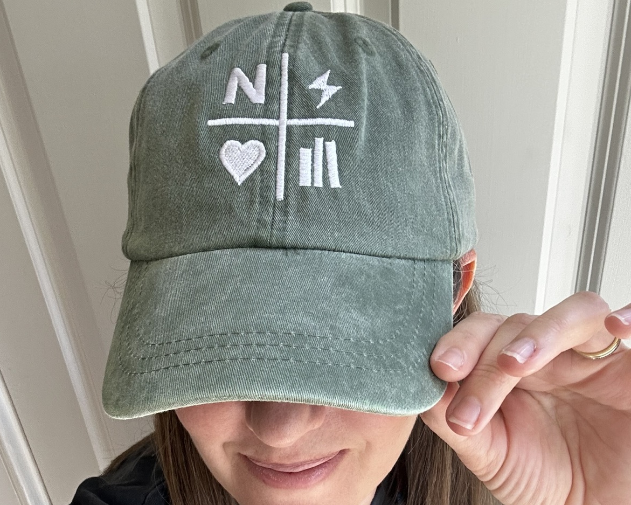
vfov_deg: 36.5
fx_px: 747
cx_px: 314
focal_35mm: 40
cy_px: 376
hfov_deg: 45.8
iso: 80
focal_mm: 2.69
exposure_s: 1/83
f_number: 1.9
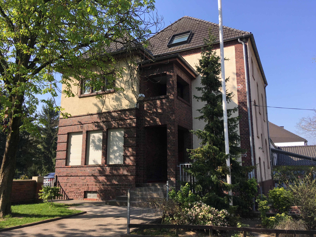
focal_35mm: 29
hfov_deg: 61.7
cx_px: 158
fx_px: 265
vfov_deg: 48.2
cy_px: 118
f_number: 2.2
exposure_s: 1/793
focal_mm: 4.15
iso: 25
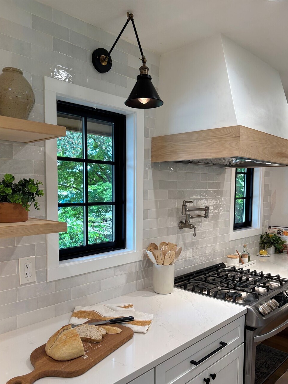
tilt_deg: -4.8
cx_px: 138
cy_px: 214
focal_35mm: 29
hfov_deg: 48.2
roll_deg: -0.2
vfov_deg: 61.5
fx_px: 322
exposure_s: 1/120
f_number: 1.6
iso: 100
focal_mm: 5.96
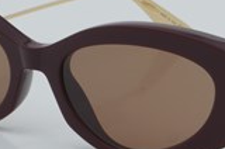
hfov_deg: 10.9
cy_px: 74
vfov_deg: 7.3
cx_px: 160
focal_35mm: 188
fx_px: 1173
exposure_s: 1/4
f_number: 29
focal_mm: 50
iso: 100
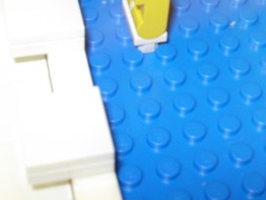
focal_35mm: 87
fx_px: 669
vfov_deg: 16.8
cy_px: 23
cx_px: 262
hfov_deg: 21.7
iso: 79
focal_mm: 7.8
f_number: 4.8
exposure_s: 1
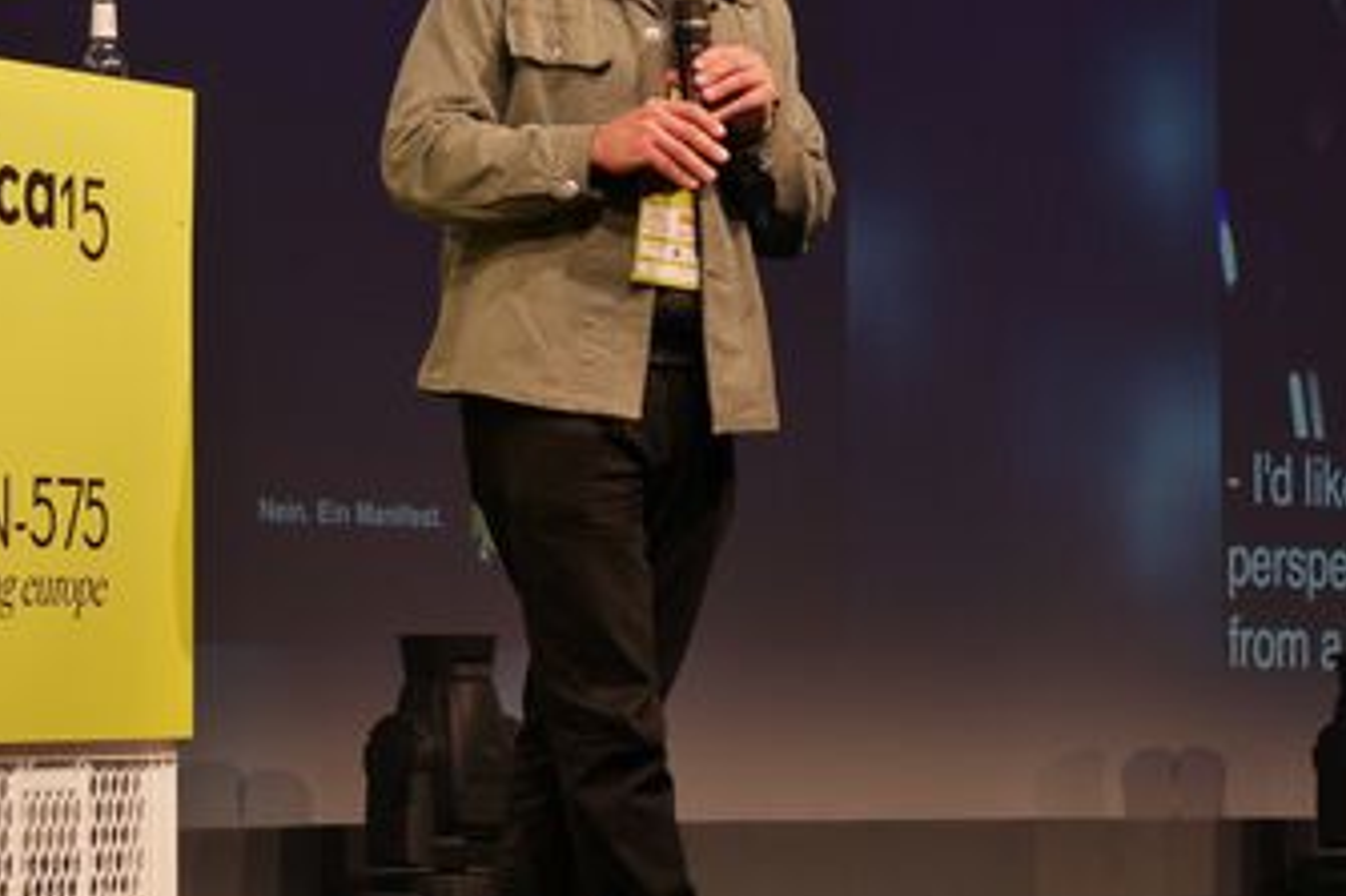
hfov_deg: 12.2
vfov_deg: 8.2
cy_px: 191
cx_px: 161
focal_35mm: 167
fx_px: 6241
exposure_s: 1/80
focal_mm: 42
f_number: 5.6
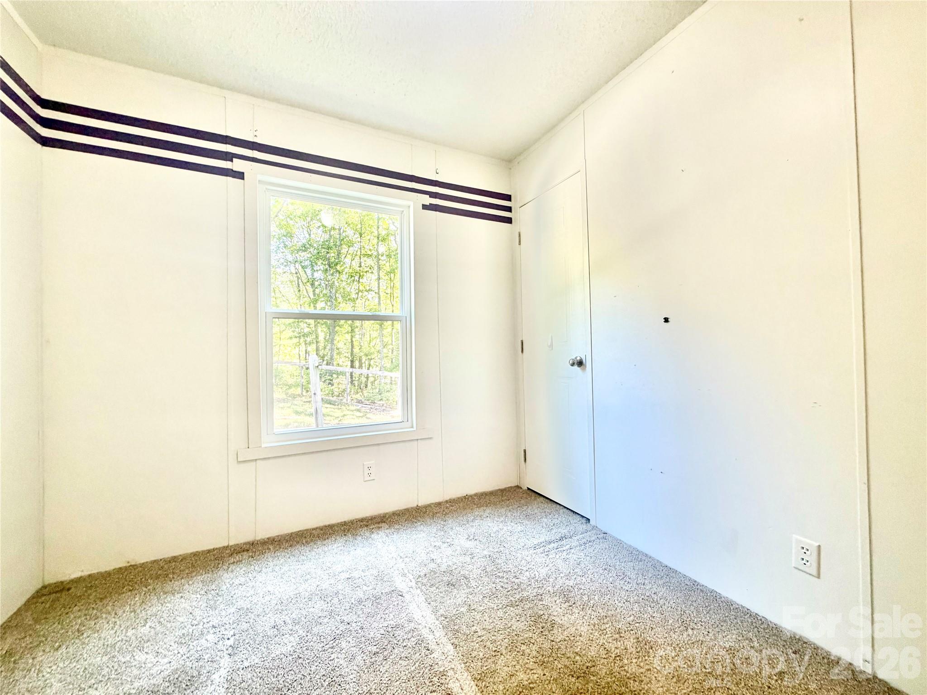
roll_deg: +1.7
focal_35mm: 14
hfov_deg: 102.1
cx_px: 464
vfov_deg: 85.7
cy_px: 348
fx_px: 375
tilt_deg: +0.4
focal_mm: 2.22
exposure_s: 1/60
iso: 250
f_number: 2.2
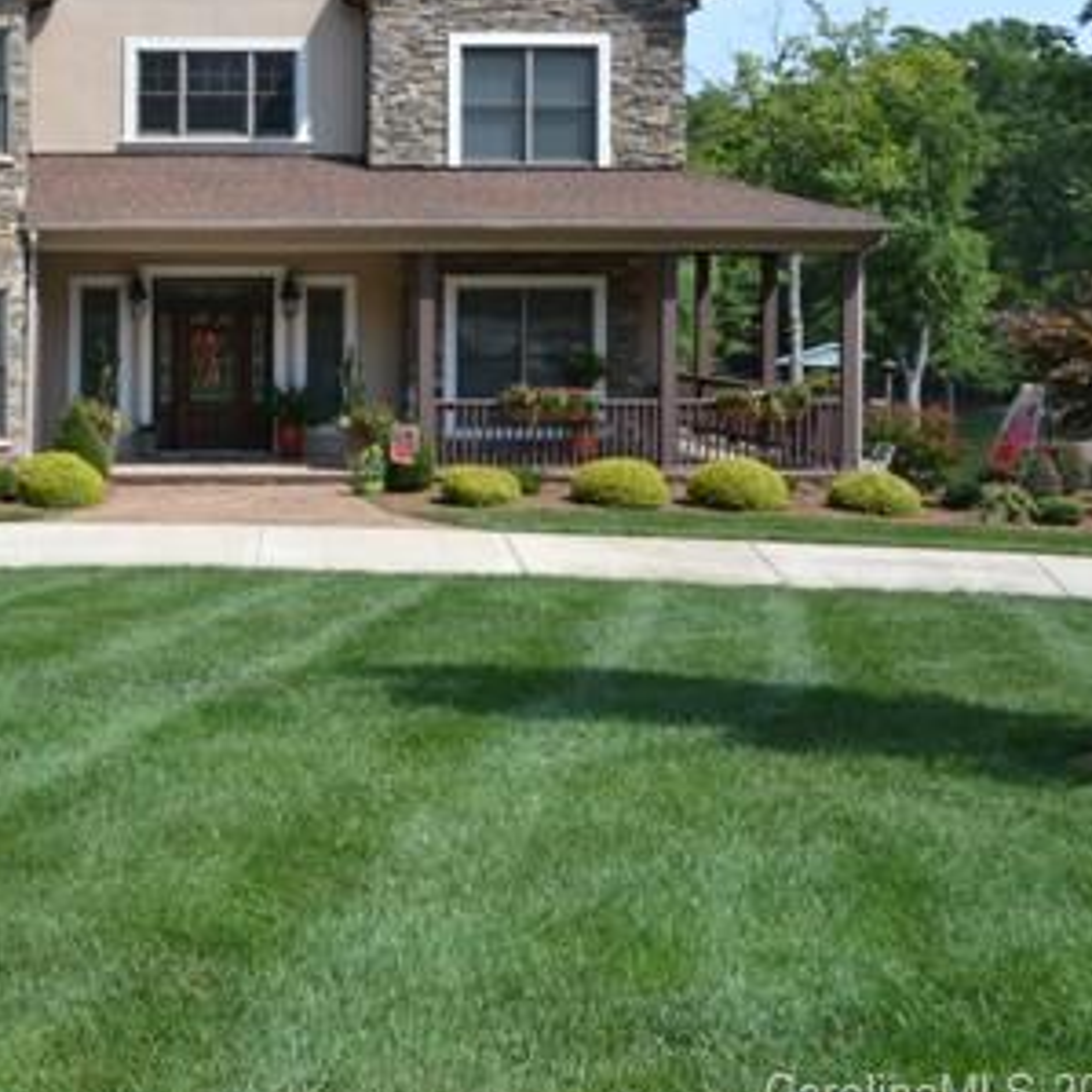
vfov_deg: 28.4
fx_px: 2141
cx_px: 15
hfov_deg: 27.1
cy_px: 349
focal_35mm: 60
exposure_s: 1/250
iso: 100
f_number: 7.1
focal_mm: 22
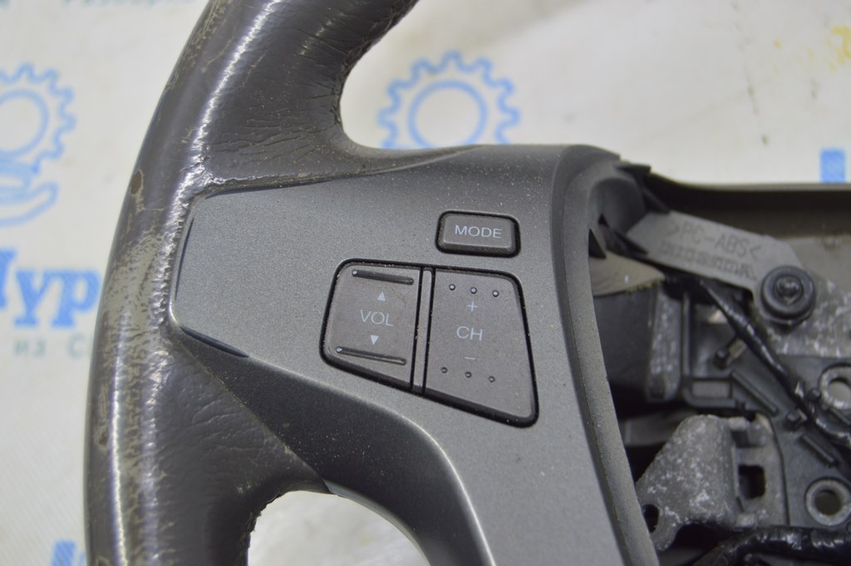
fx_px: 1240
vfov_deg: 25.7
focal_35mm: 52
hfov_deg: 37.9
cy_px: 283
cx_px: 426
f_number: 5.6
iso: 400
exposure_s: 1/20
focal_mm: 35
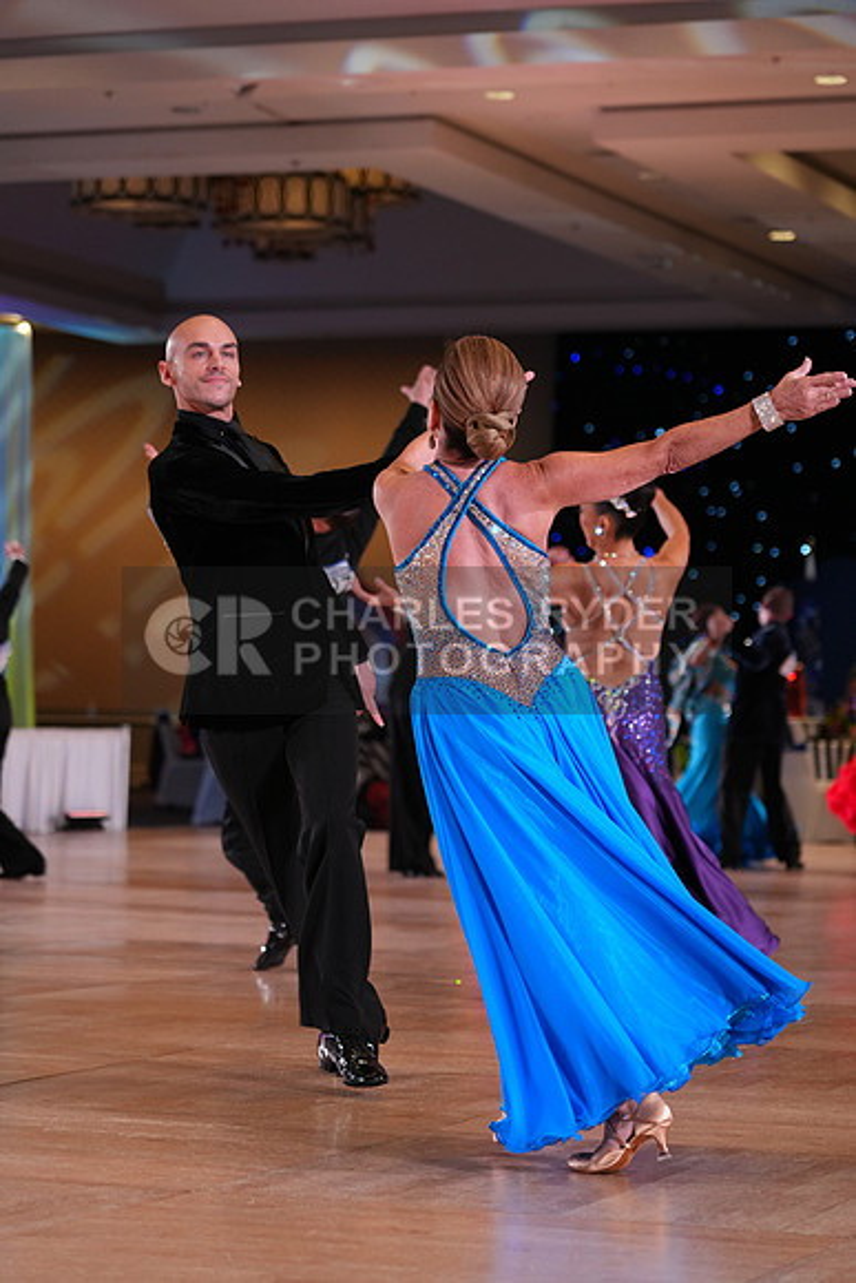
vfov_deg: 19.5
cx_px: 428
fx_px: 3742
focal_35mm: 105
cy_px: 642
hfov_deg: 13.0
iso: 2000
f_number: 4
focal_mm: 105
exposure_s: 1/400
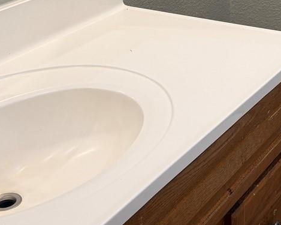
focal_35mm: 80
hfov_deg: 23.6
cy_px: 1
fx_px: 665
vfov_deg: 18.7
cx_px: 216
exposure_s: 1/120
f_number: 1.78
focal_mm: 6.76
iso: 100
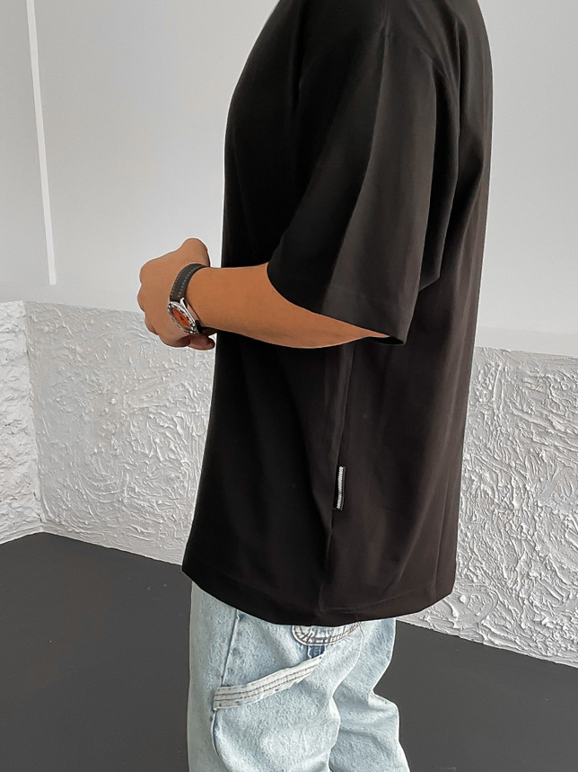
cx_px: 408
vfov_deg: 35.2
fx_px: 1203
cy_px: 523
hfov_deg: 26.8
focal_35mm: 54
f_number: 1.8
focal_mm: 3
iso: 40
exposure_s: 1/120
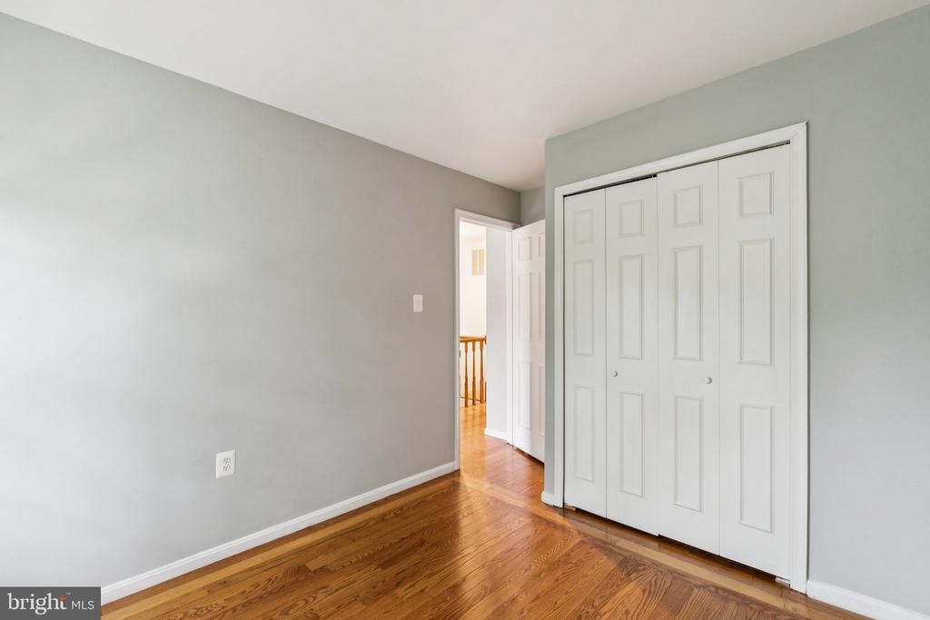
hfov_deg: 96.7
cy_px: 310
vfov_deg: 73.8
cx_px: 465
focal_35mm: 16
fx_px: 413
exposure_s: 1/1.67
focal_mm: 16
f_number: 10
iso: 400
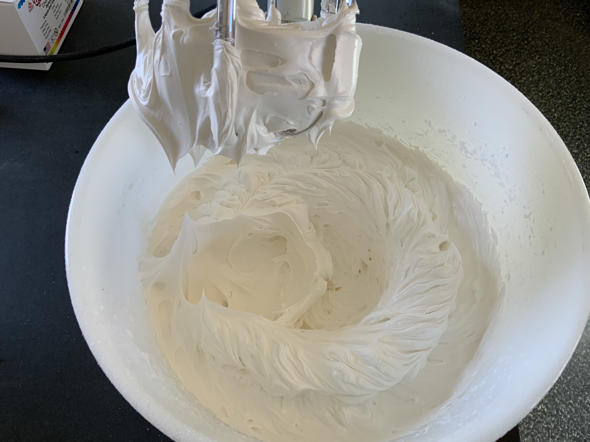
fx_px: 494
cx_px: 295
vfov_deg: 48.2
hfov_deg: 61.7
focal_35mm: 29
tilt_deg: -60.7
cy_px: 221
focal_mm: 3
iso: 40
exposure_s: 1/120
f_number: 1.8
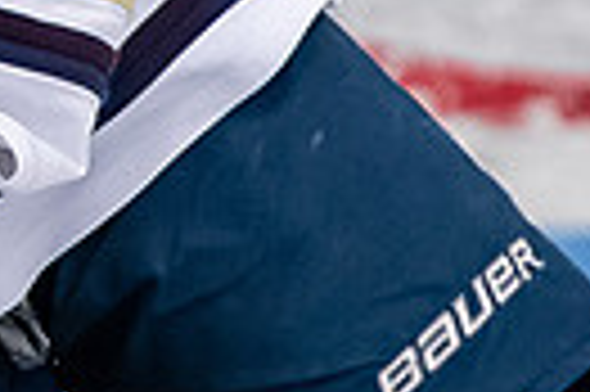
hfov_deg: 1.0
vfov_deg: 0.6
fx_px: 35405
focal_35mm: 2163
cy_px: -351
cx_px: -637
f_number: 3.5
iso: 2000
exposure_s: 1/800
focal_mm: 200
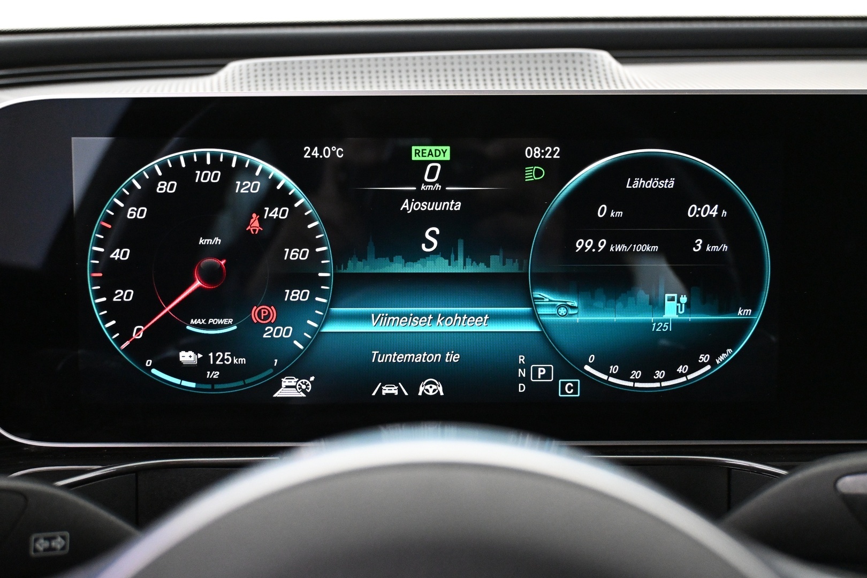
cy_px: 289
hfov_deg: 52.2
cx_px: 434
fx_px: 885
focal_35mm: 37
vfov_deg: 36.2
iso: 4000
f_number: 4.2
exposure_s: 1/25
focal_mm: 24.5
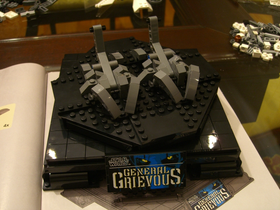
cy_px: 105
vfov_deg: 37.7
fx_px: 307
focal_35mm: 38
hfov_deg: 49.0
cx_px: 140
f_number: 2.8
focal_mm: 7.9
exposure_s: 1/8
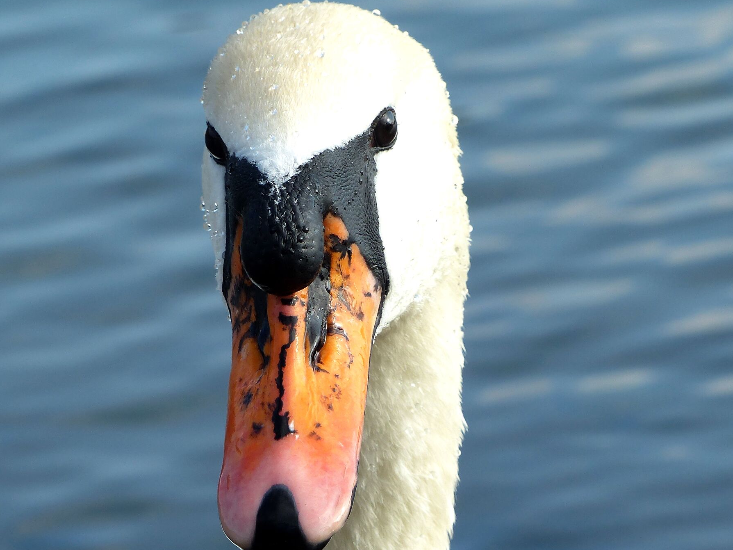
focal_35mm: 404
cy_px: 318
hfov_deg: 4.9
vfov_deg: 3.7
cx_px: 282
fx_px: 8555
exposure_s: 1/400
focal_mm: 49.2
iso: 100
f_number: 4
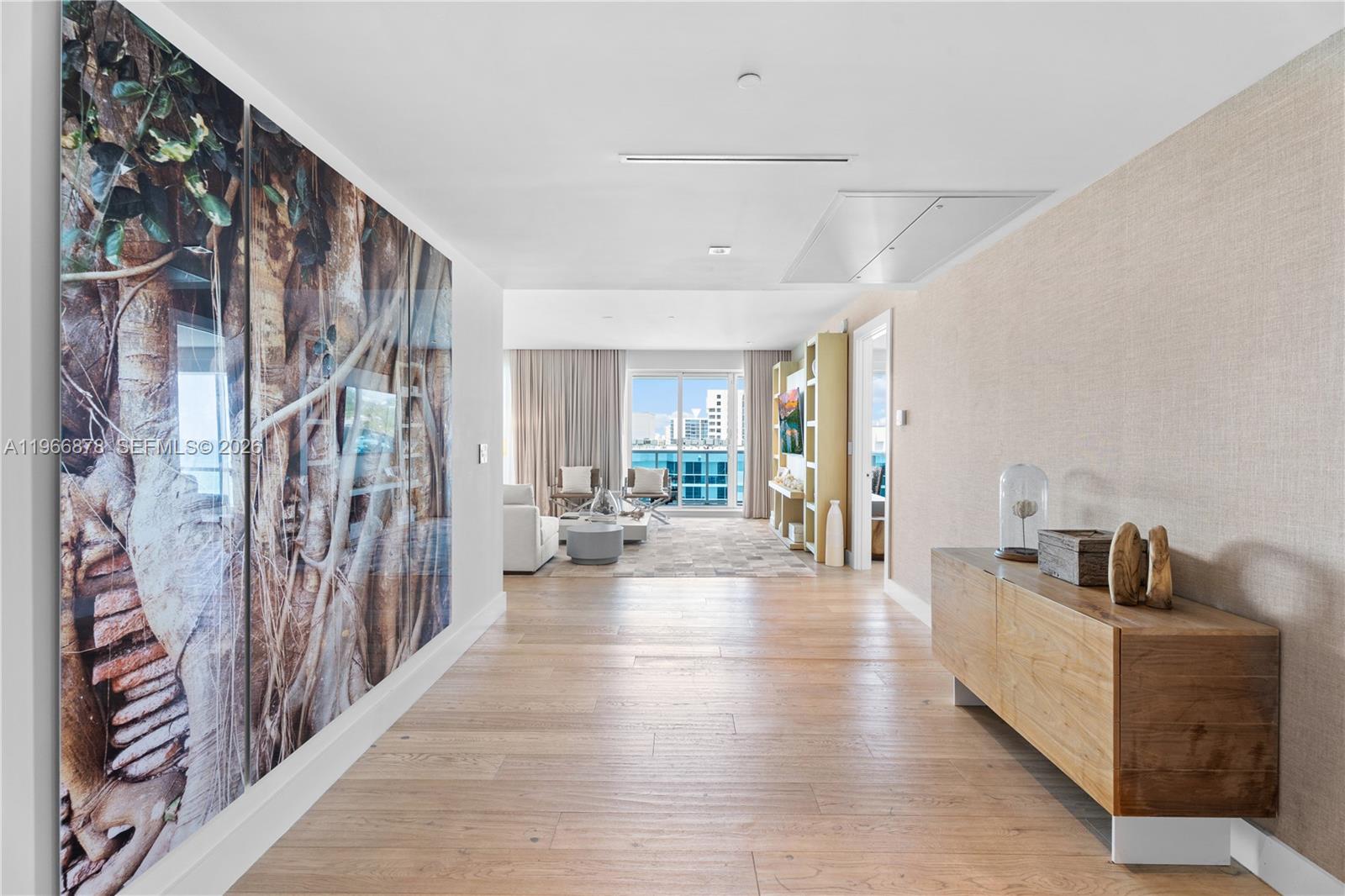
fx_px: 598
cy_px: 448
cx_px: 672
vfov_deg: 73.7
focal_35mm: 16
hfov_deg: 96.7
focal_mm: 16
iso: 400
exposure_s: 1/2.5
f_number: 8
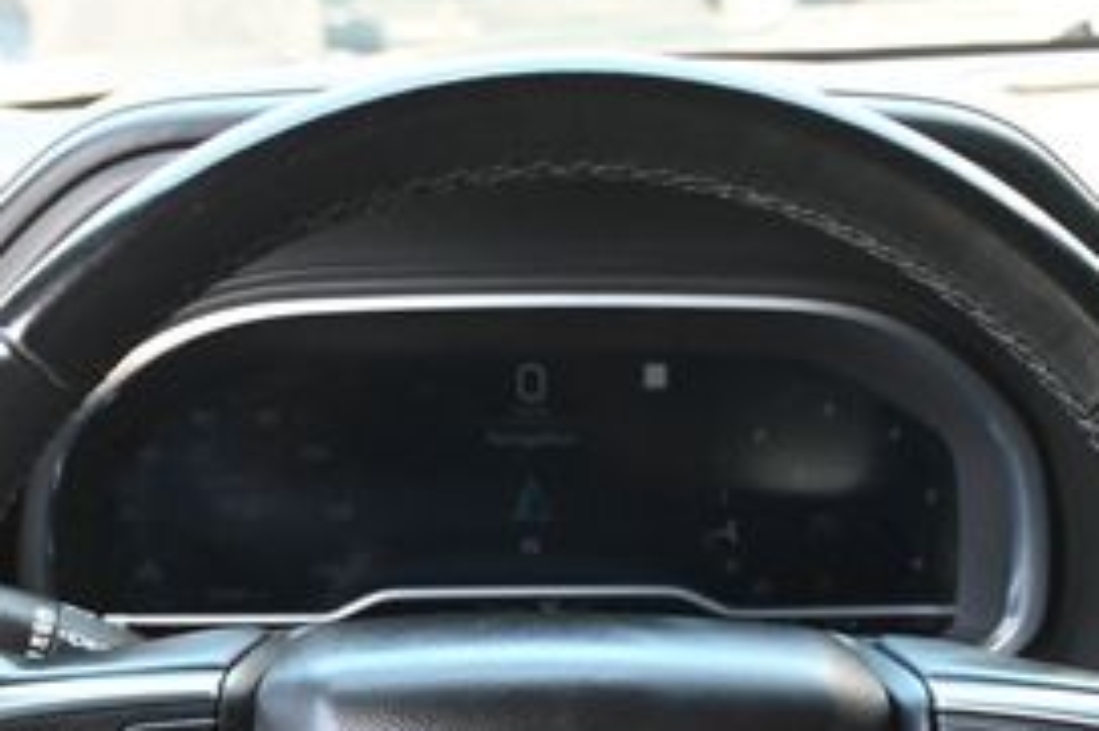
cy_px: 832
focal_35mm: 99
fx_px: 3020
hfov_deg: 20.6
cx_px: 566
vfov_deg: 13.5
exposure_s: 1/125
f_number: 4.5
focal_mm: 28
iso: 1600
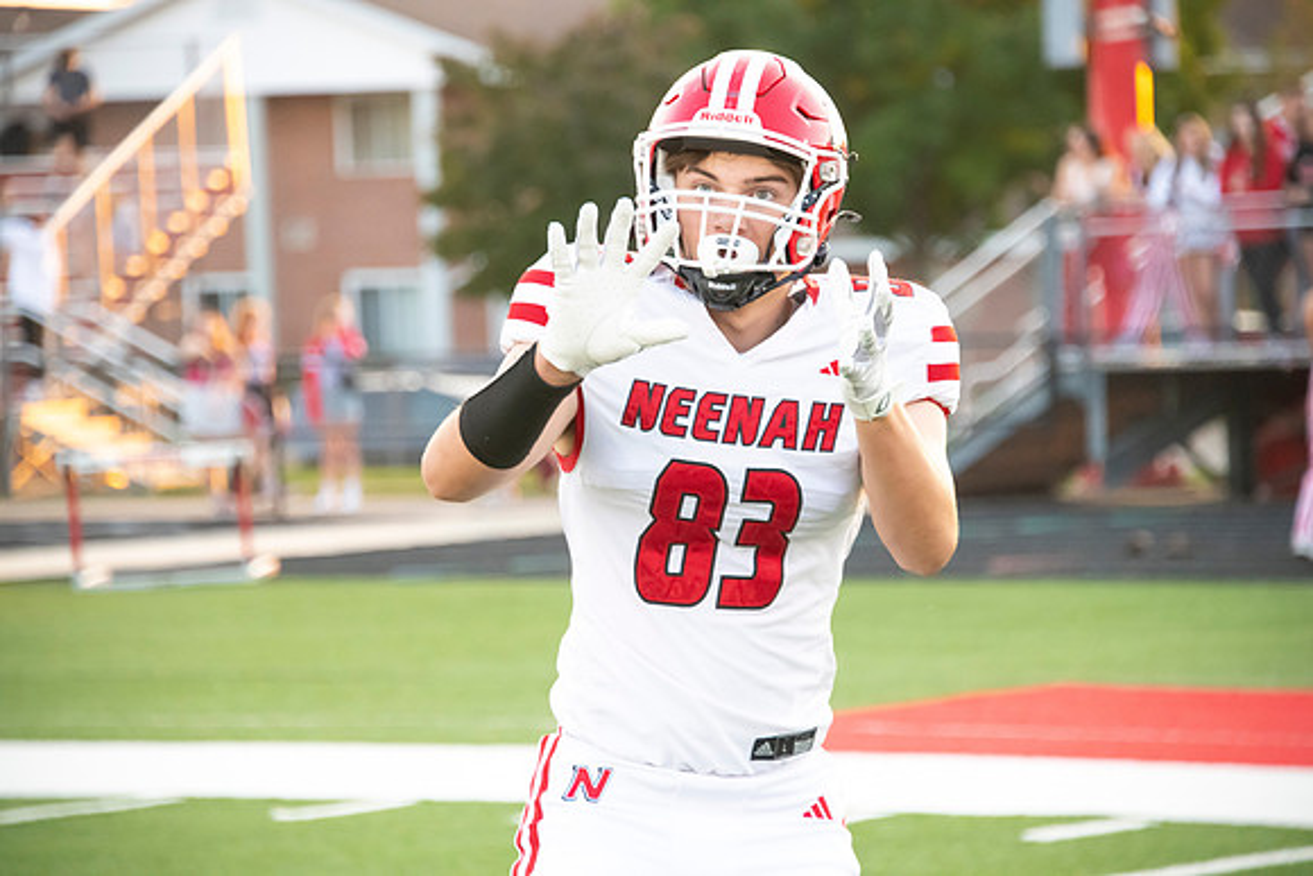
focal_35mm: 190
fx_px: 6931
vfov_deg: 7.2
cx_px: 656
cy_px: 438
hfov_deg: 10.8
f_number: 5.6
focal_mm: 190
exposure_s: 1/640
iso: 4000
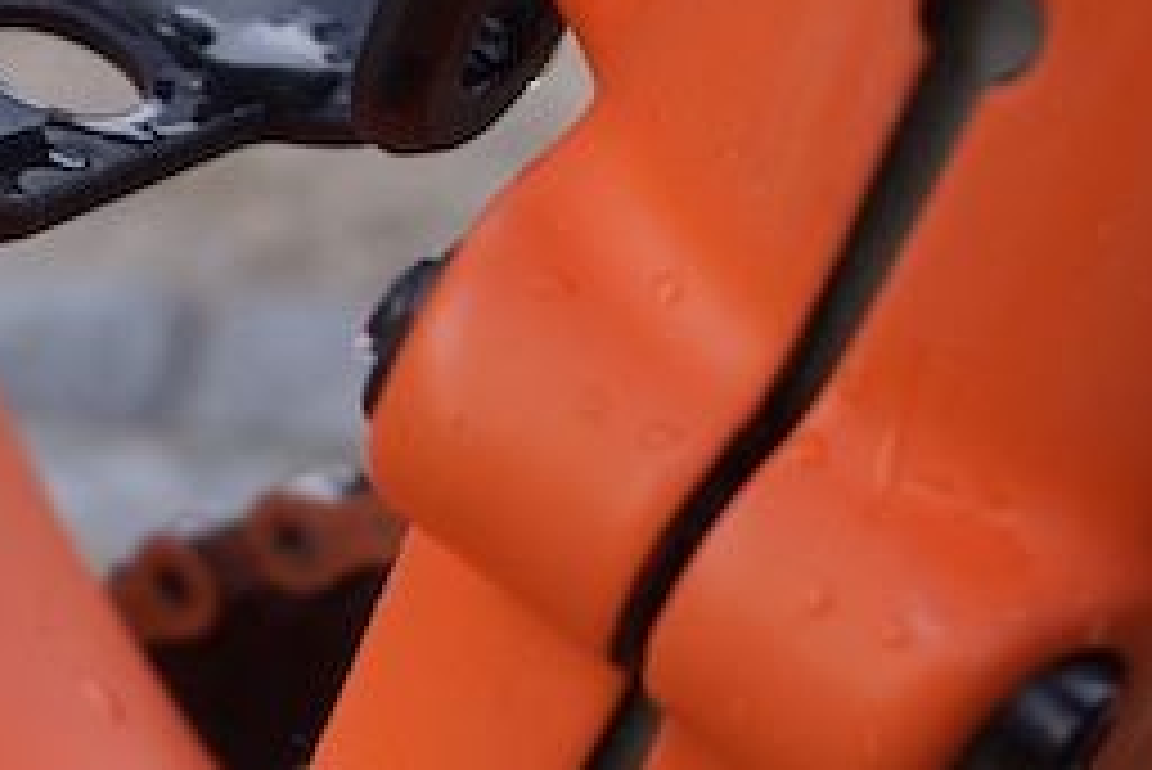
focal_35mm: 103
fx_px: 3298
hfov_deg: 19.8
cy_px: 761
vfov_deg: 13.1
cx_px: 729
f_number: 4.5
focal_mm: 16
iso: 200
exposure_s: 1/500
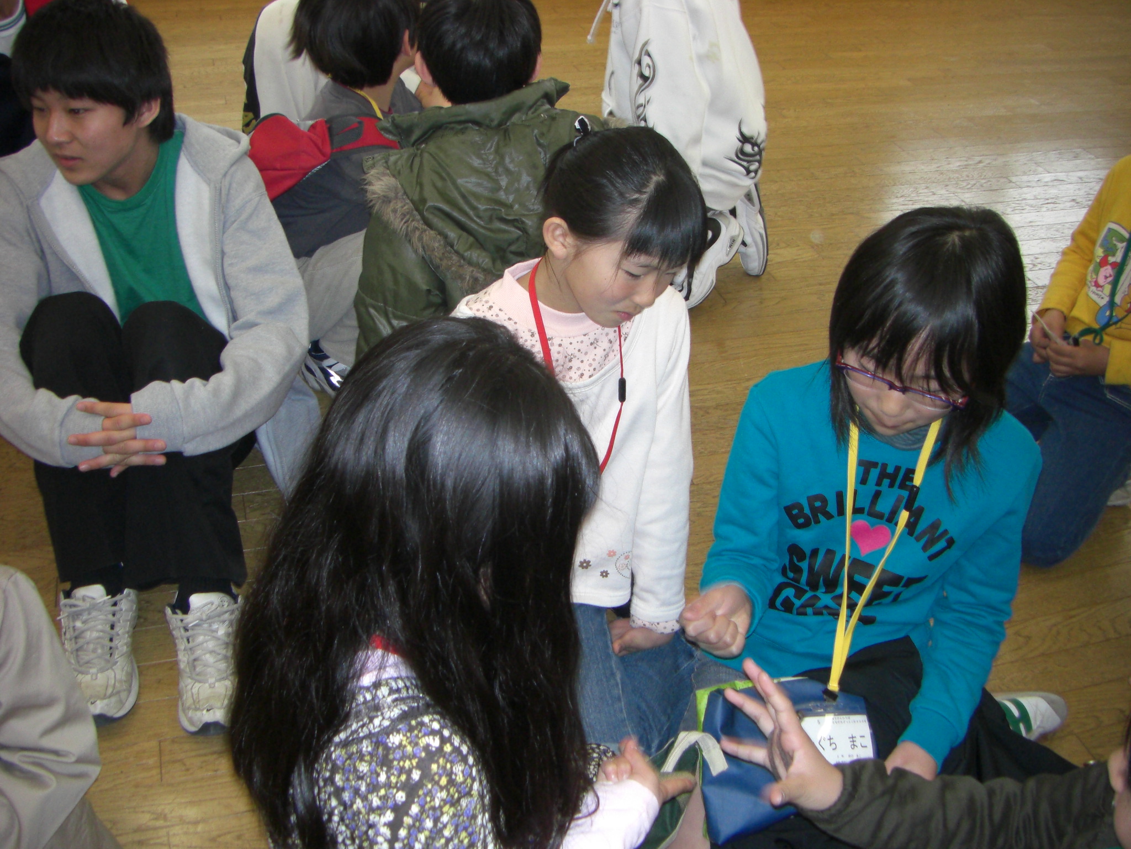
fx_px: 1242
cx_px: 566
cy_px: 424
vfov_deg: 37.7
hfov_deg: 49.0
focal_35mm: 38
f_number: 3.4
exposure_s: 1/60
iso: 200
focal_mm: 6.3
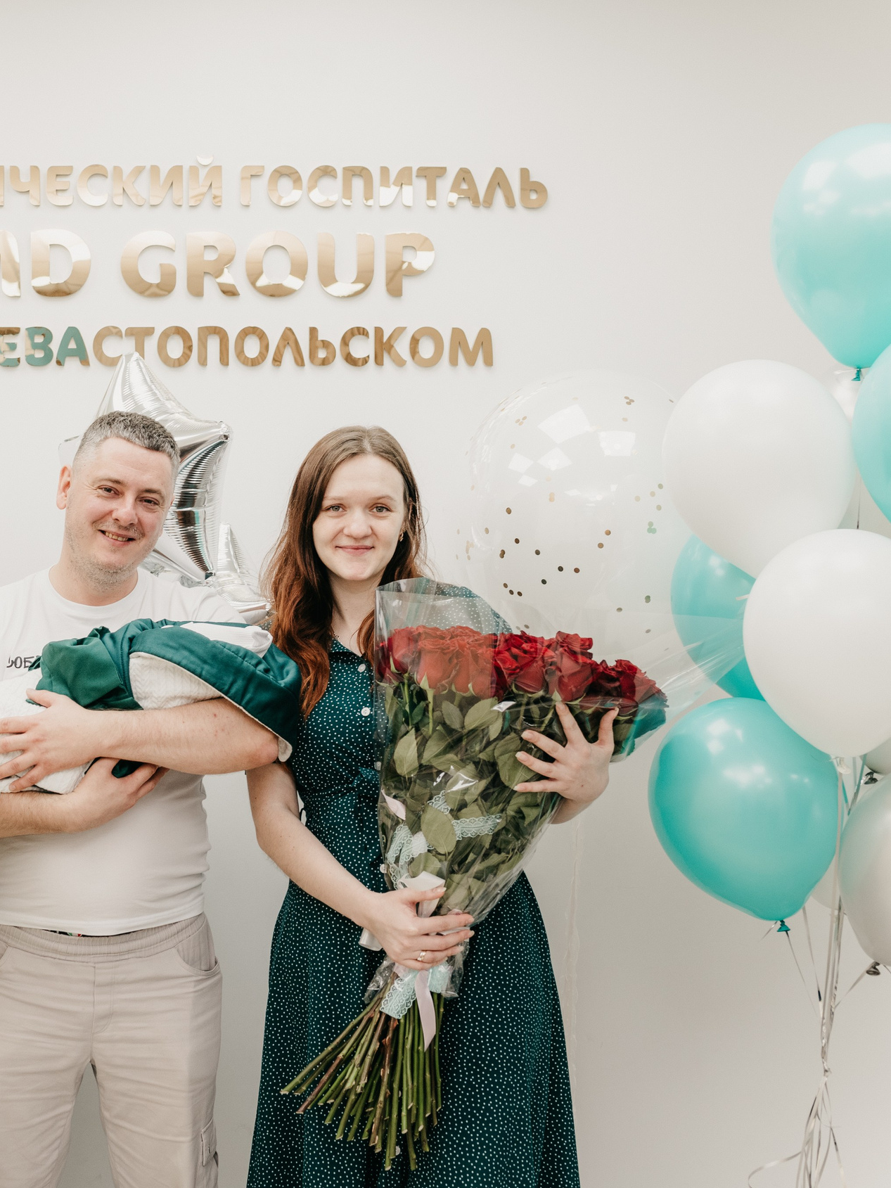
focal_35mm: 51
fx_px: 1750
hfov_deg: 27.7
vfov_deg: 37.5
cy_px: 600
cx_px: 119
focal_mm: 35
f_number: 4
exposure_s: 1/160
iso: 400
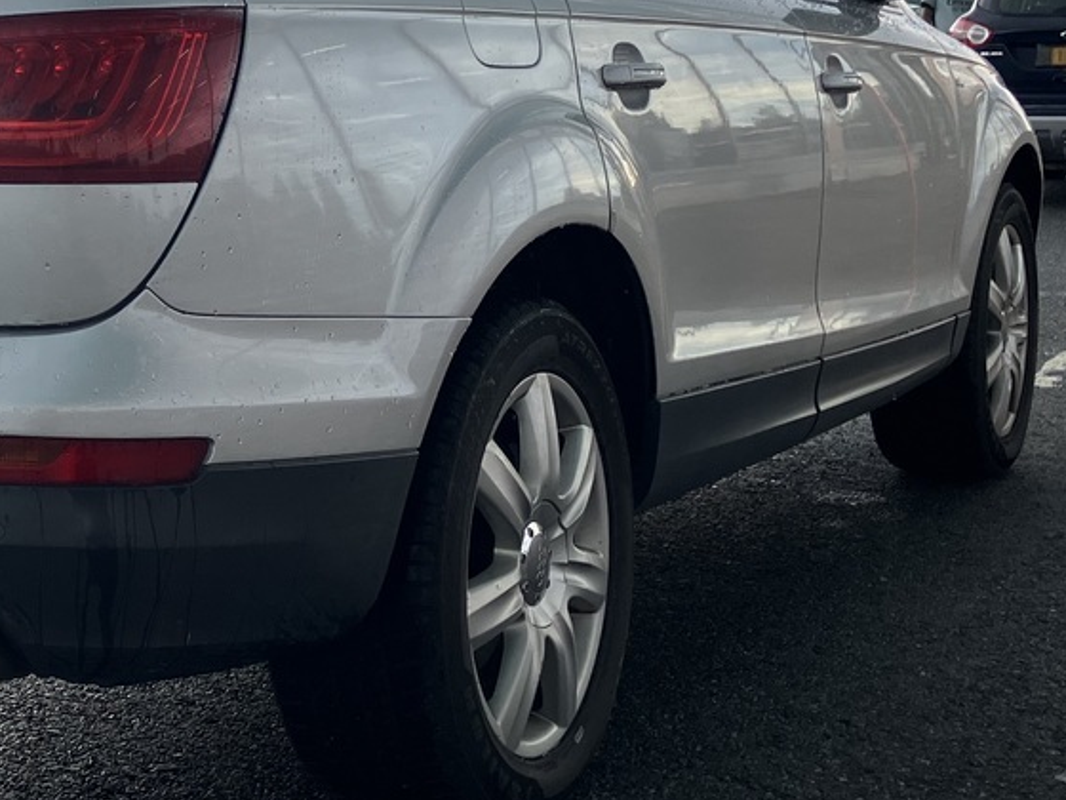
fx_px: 2217
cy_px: 196
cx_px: 25
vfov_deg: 20.3
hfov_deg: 25.8
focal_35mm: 72
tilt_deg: -3.7
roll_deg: -1.5
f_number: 1.8
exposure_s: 1/305
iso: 32
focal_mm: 3.99
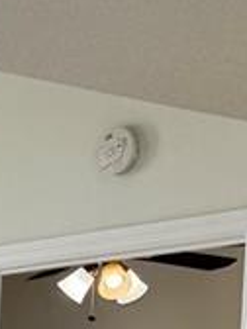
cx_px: -496
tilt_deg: -5.9
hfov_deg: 7.6
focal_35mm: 171
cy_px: 642
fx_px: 1627
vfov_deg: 10.7
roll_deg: -0.6
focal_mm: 6.76
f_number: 1.78
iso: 125
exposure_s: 1/234
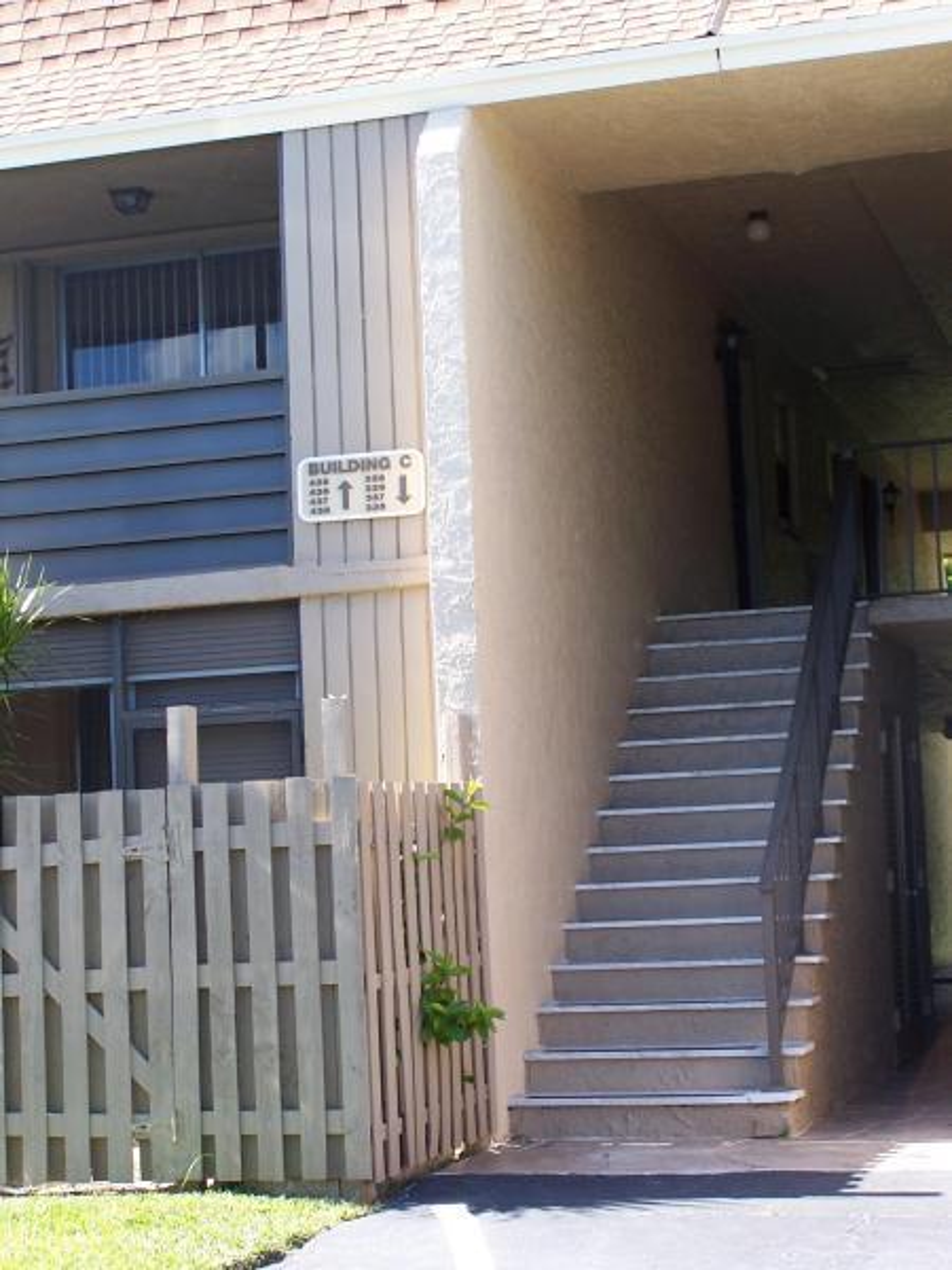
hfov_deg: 21.3
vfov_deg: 28.2
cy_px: 635
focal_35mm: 69
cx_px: 476
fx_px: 2530
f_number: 3.2
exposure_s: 1/125
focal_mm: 11.5
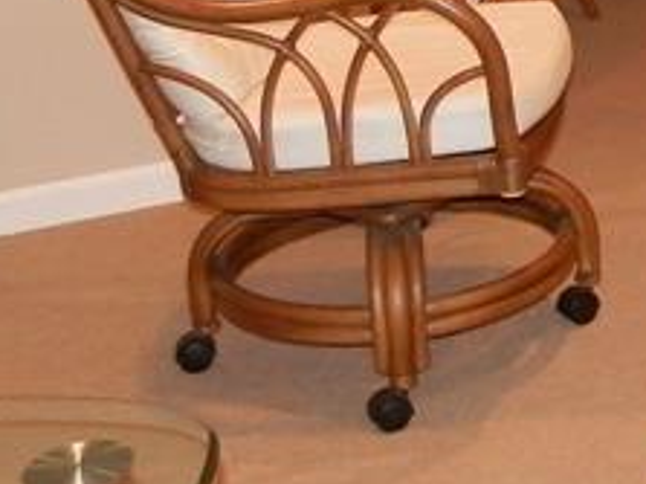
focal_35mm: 115
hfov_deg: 15.8
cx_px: 965
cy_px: -90
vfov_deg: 12.6
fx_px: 2145
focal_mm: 4.5
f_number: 3.1
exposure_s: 1/30
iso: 200
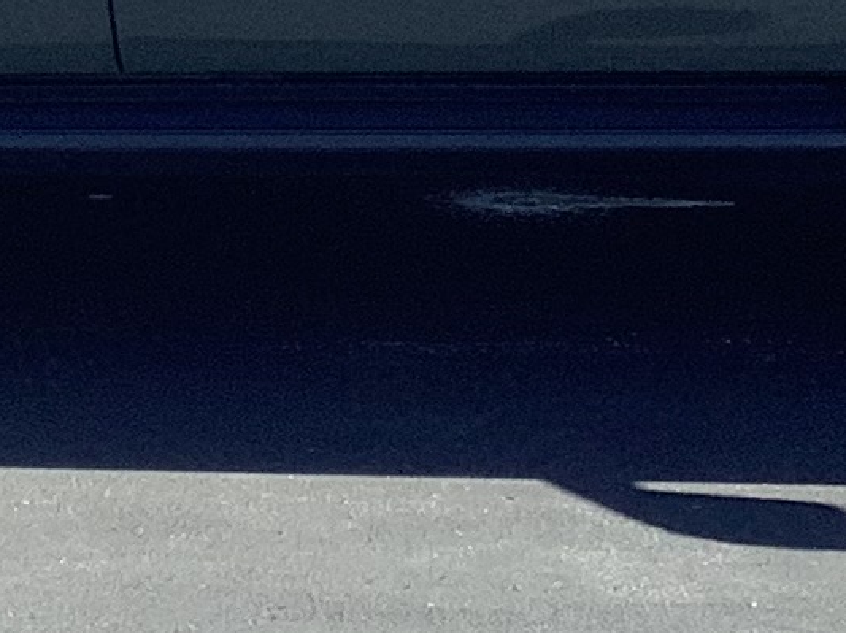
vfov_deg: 7.7
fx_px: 4640
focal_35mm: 190
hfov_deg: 10.3
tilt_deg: -4.7
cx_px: 44
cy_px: -244
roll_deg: +0.8
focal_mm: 3.3
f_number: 2.4
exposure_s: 1/558
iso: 25
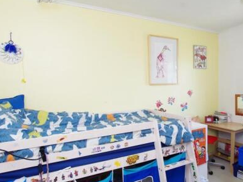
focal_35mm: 24
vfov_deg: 56.7
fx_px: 169
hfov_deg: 70.1
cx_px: 156
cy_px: 101
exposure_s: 1/40
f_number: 5.6
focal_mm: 10
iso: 800
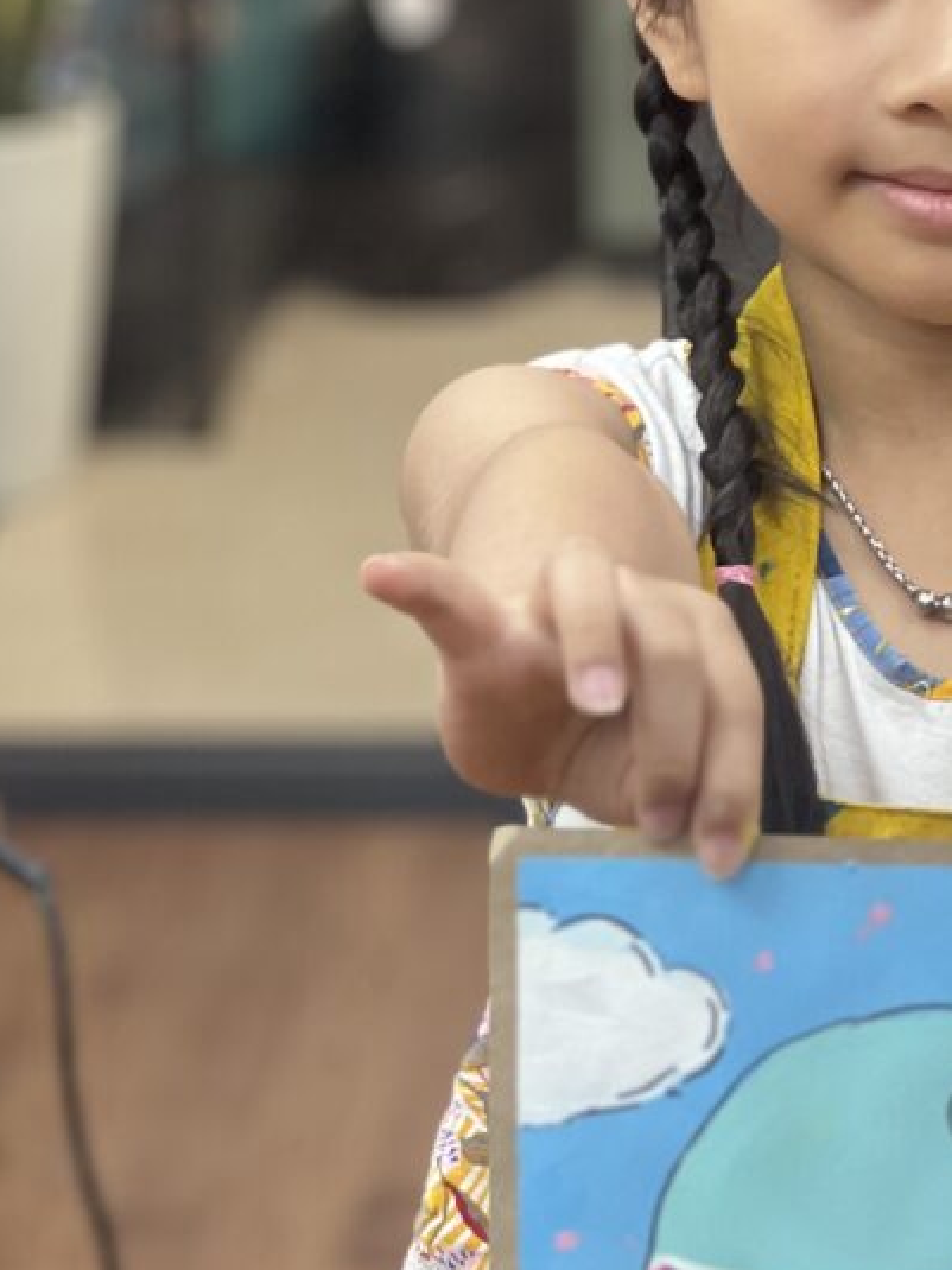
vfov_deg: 10.3
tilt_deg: -15.0
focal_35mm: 192
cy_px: 823
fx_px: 7043
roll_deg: -0.8
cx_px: 952
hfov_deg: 7.7
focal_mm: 9
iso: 125
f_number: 2.8
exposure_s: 1/33
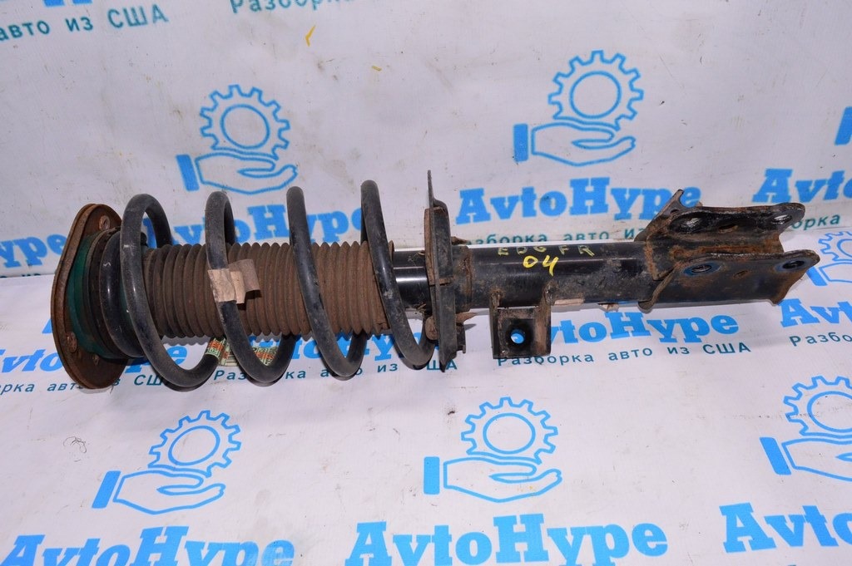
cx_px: 426
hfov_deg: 62.0
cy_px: 283
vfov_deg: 43.5
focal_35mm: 30
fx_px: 709
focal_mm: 20
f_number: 8
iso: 1600
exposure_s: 1/200
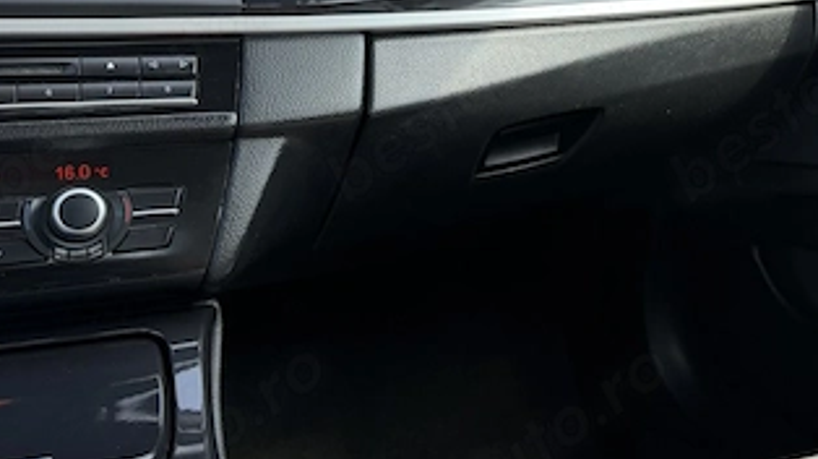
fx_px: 1084
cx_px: 698
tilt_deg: -9.6
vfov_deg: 23.6
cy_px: 107
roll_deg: -0.9
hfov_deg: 39.1
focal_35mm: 50
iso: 64
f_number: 1.78
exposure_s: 1/200
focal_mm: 6.76
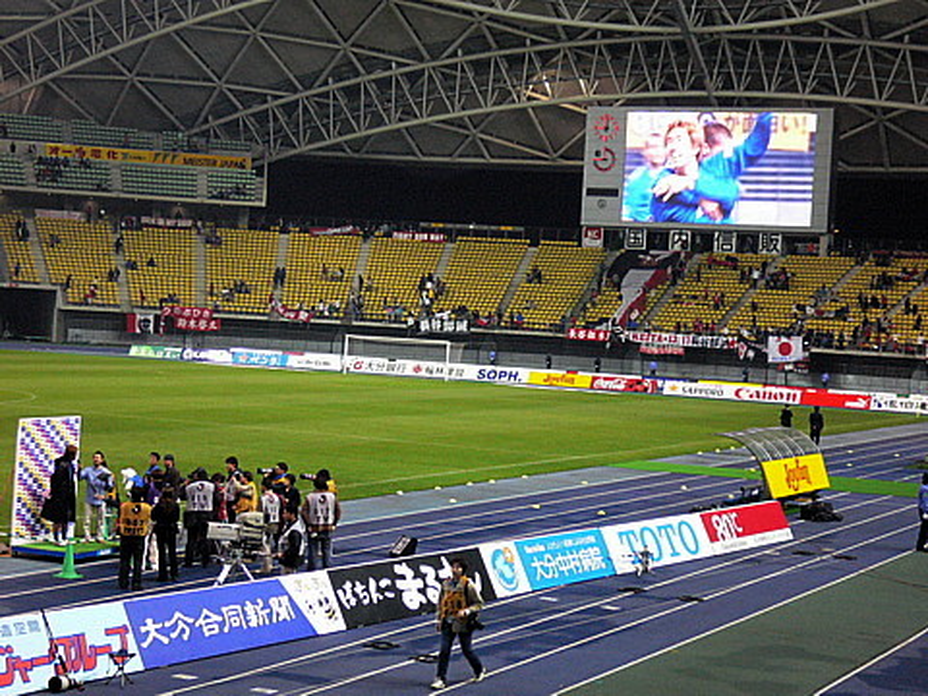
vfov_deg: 19.9
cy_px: 348
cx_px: 464
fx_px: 1984
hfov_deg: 26.3
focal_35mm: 74
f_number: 4.2
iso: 400
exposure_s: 1/60
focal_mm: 12.3
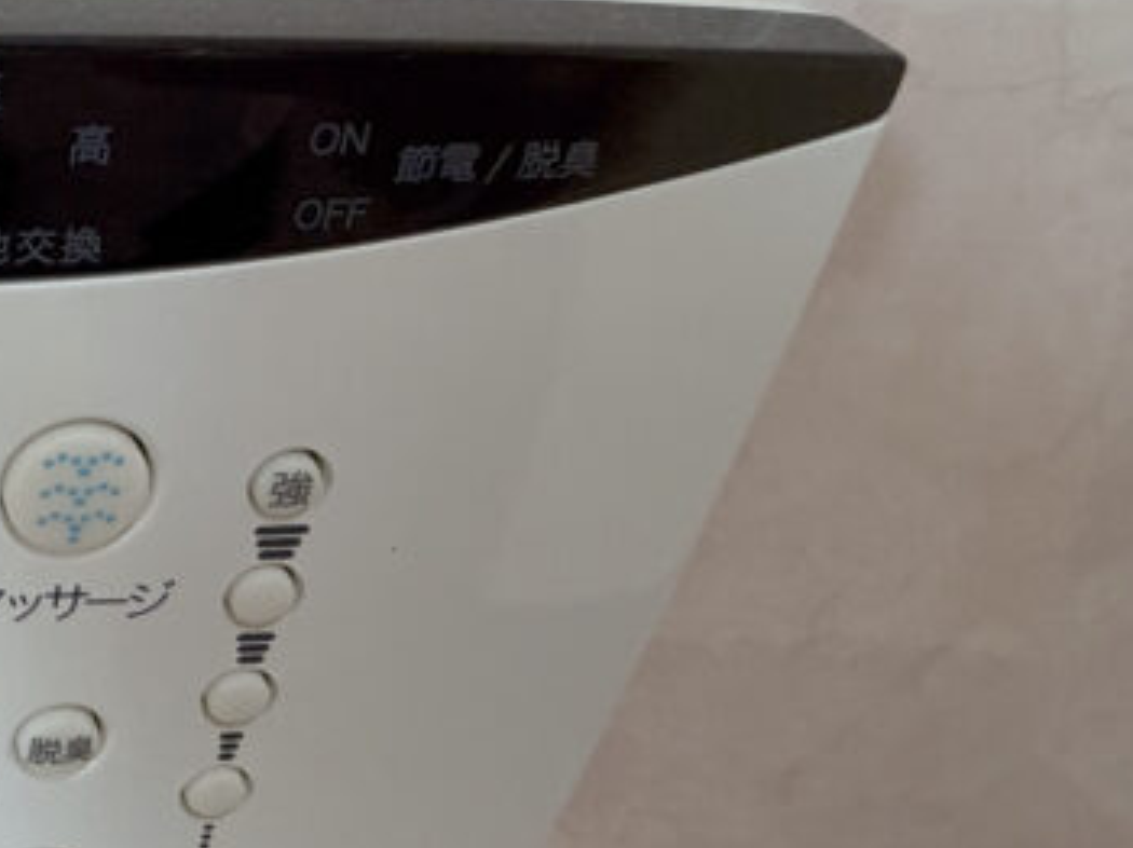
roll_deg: +1.0
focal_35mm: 41
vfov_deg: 35.0
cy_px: 366
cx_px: -230
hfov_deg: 35.7
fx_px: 1341
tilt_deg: -27.5
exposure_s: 1/120
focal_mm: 2.22
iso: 250
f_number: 2.2
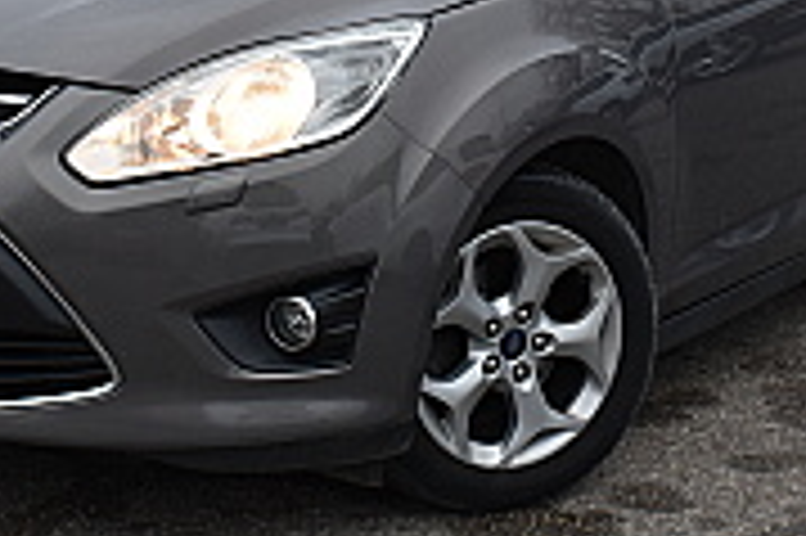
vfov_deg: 14.4
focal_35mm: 94
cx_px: 414
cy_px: 38
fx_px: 2103
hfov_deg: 21.7
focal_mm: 28
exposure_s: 1/125
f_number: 8
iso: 400
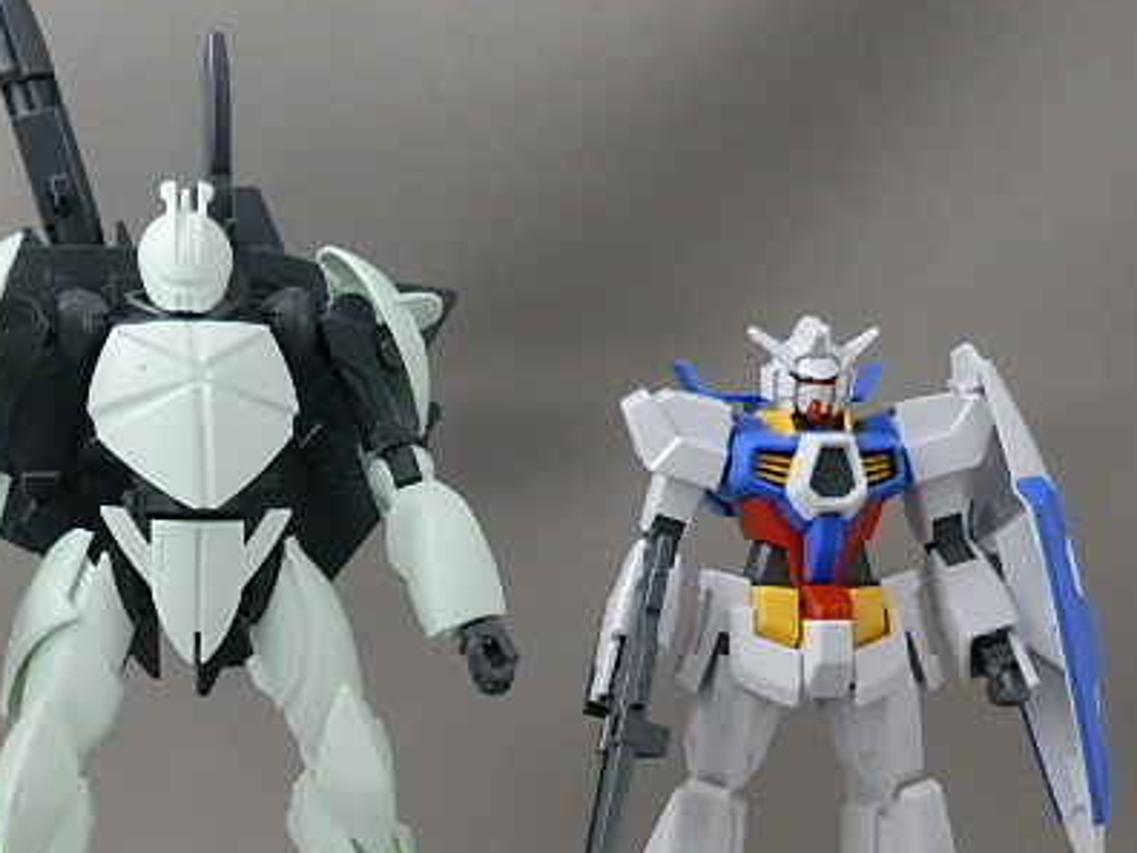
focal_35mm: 55
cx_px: 422
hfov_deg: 34.7
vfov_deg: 26.2
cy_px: 632
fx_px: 1807
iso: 200
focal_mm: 6.17
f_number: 3.5
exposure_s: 1/10
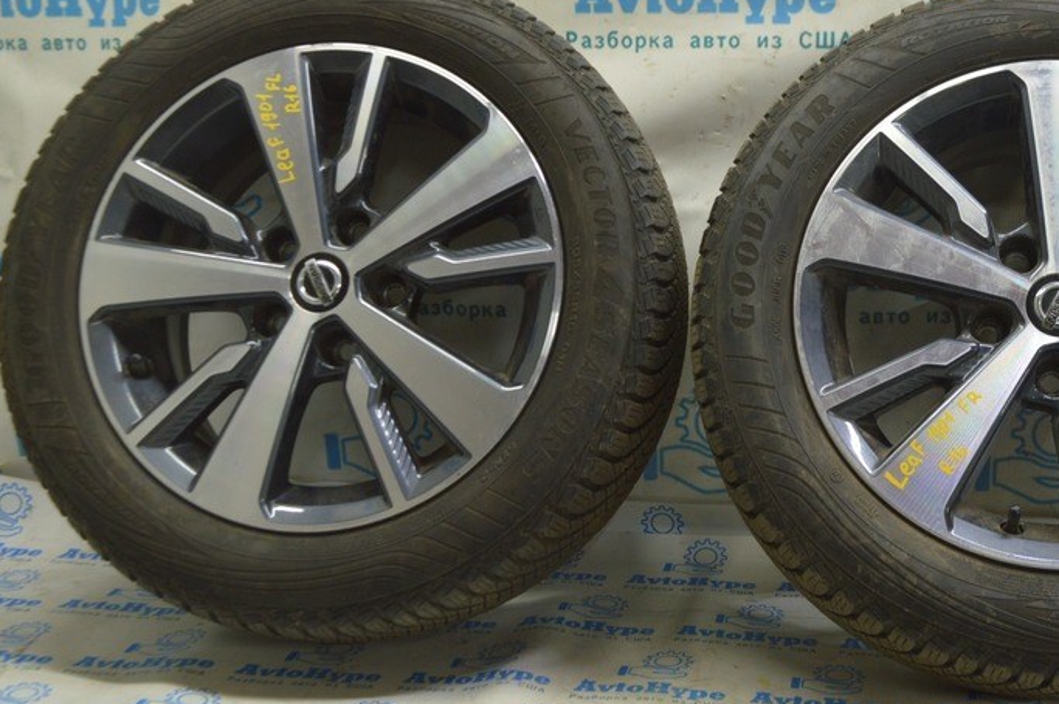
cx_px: 707
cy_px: 322
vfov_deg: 25.0
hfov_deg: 36.5
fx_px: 1587
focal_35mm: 54
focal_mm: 24
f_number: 5.6
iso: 400
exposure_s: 1/20
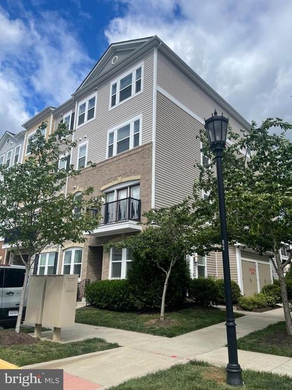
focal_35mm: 25
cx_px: 146
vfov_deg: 69.4
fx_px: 281
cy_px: 195
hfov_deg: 54.9
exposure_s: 1/3663
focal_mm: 5.1
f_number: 1.6
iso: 32
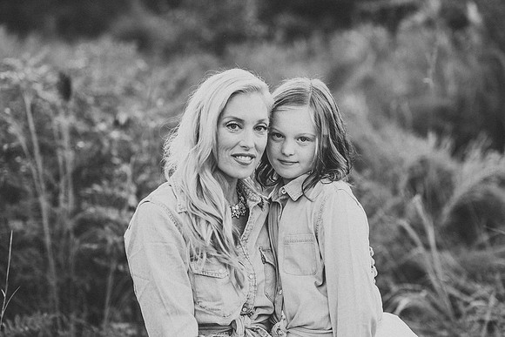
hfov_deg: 23.9
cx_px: 252
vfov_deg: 16.1
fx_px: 1193
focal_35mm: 85
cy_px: 168
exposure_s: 1/200
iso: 125
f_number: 2.2
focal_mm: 85
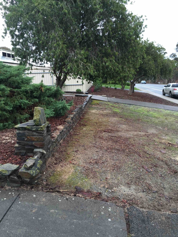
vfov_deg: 61.7
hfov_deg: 48.2
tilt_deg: -10.9
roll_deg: +2.7
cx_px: 89
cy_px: 118
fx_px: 199
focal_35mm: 29
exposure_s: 1/110
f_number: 2.2
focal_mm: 4.15
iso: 32
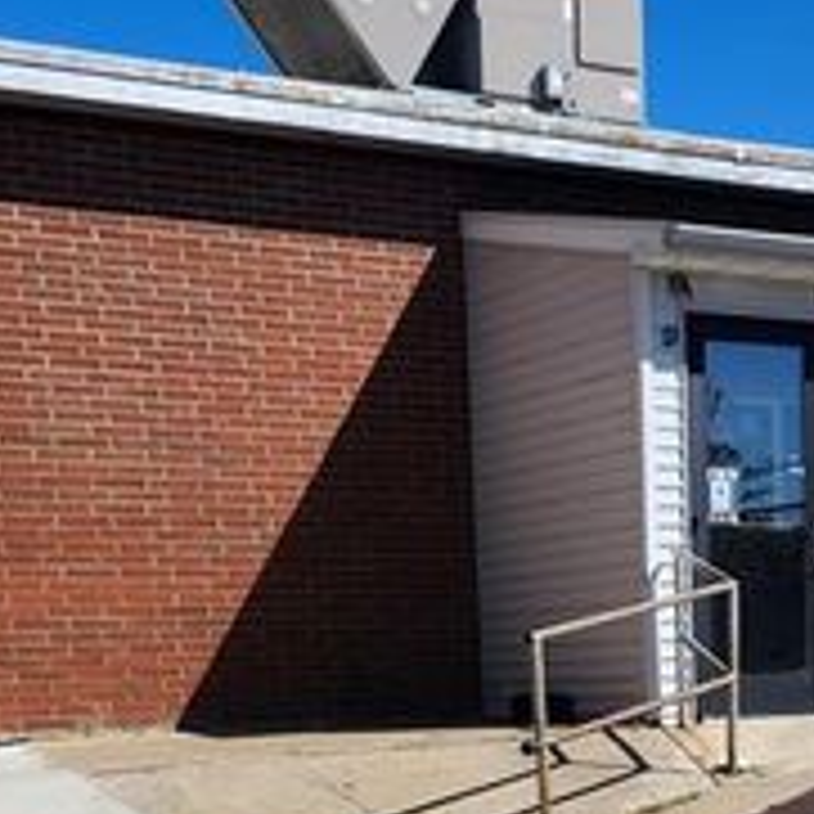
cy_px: 942
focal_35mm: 75
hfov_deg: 22.7
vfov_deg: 21.6
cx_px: 670
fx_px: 1995
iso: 25
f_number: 1.8
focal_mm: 5.54
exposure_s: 1/2000
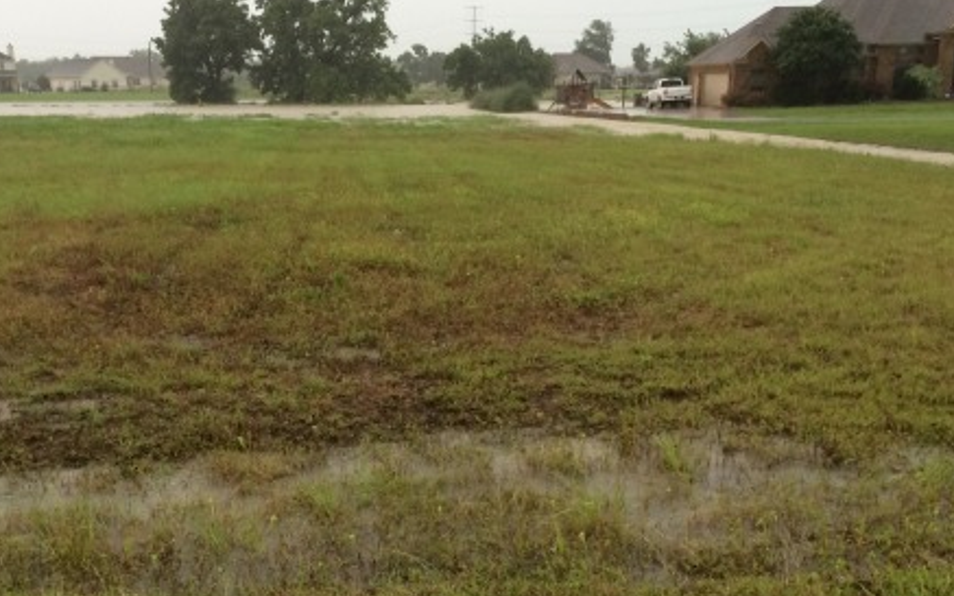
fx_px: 1170
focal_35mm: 45
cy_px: 413
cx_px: 404
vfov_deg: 28.3
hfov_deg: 44.2
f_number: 2.2
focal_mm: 4.15
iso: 80
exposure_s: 1/30
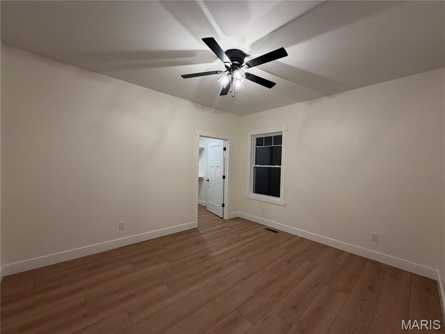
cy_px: 167
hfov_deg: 102.1
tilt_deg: -0.6
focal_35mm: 14
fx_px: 180
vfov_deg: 85.7
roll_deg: -2.2
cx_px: 222
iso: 200
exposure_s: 1/60
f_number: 2.2
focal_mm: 2.22
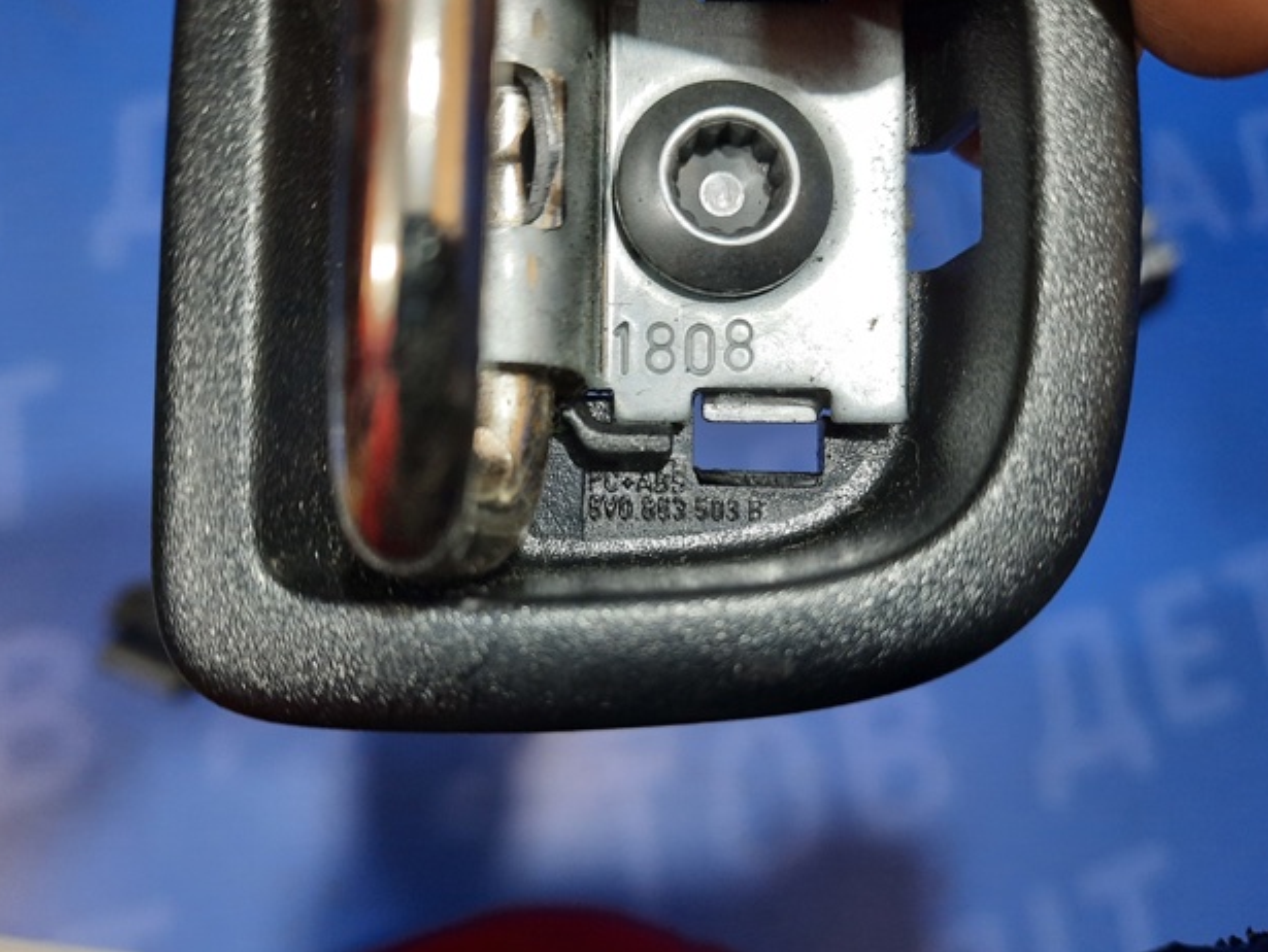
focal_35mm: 26
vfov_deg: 53.1
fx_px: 953
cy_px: 492
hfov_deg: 67.3
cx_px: 639
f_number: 2
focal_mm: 4.6
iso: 320
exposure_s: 1/60
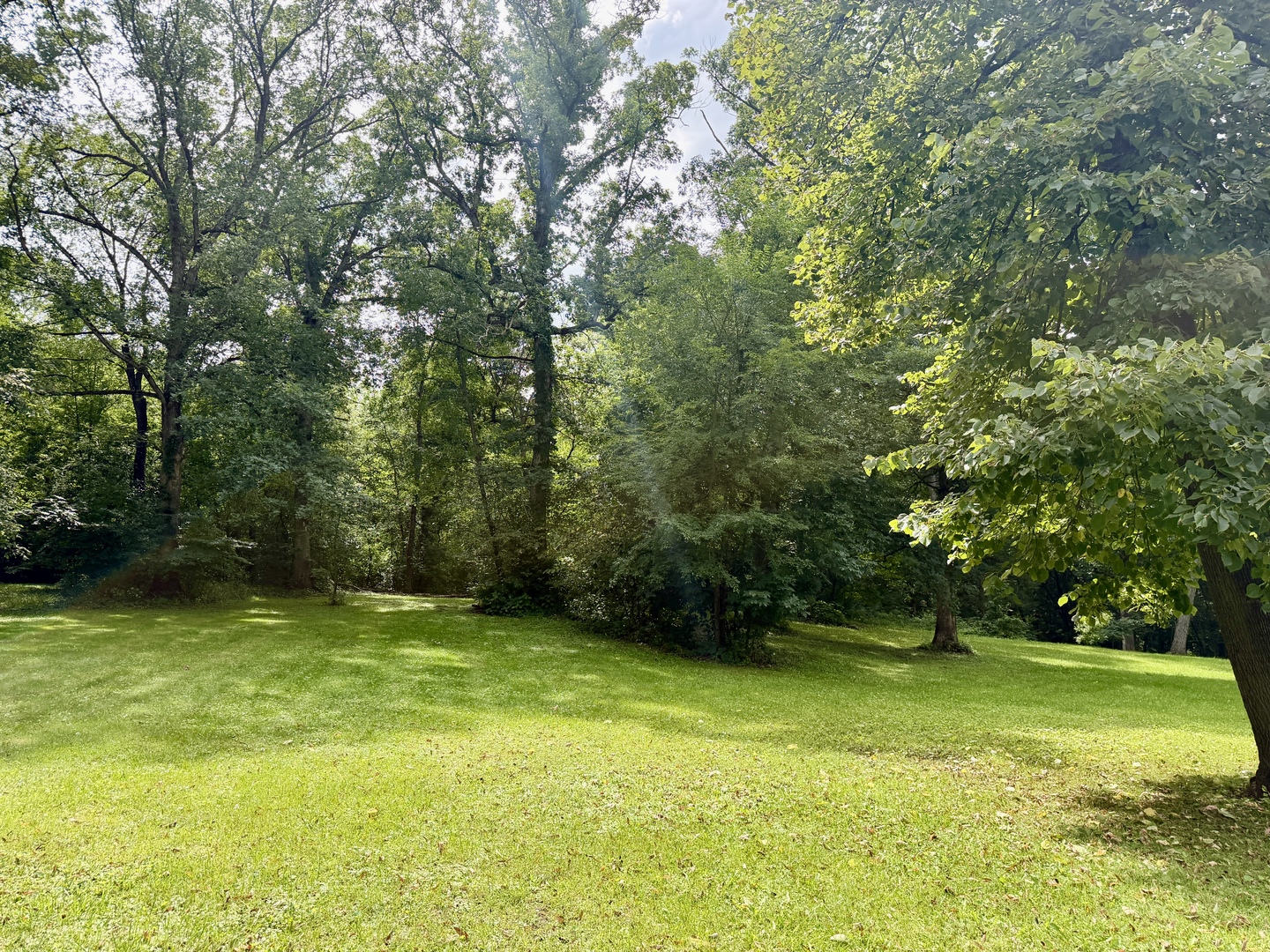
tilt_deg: +8.8
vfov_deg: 56.8
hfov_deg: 71.6
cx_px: 635
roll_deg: -0.9
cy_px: 476
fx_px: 881
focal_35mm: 24
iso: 100
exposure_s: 1/1410
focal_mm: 6.76
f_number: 1.78
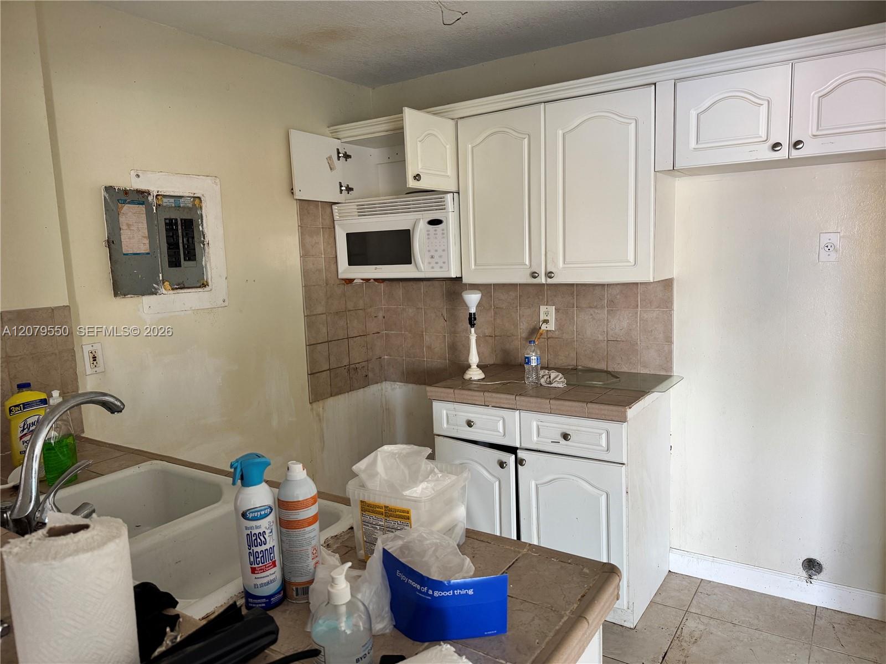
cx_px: 443
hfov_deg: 71.6
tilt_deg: -8.7
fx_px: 614
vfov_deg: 56.8
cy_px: 332
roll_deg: +1.2
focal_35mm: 24
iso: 200
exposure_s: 1/89
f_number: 1.78
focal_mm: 6.76
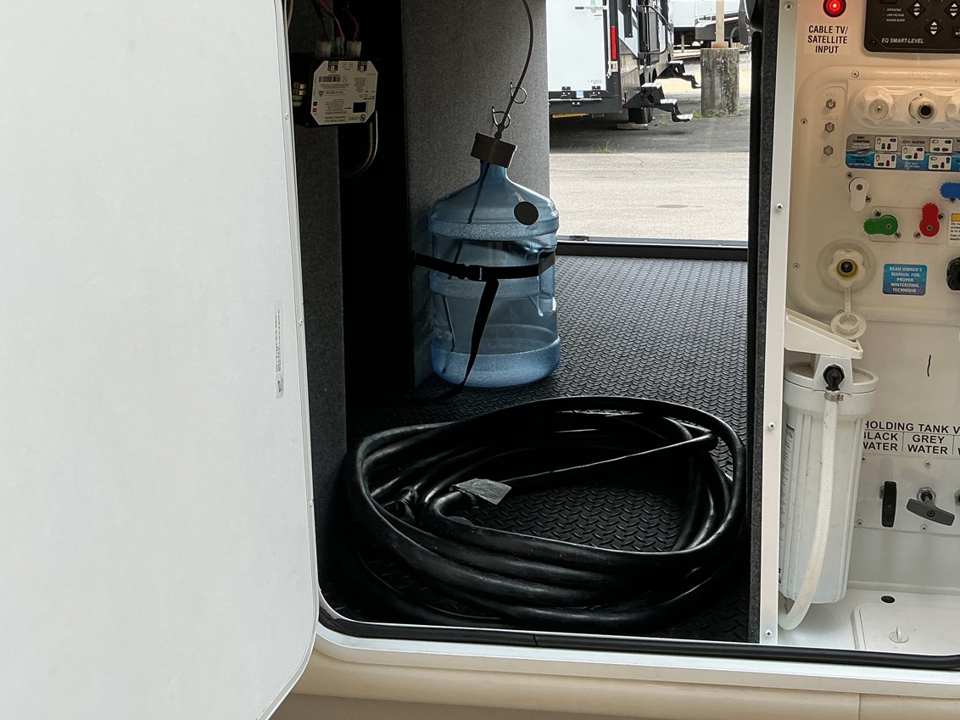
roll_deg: +0.7
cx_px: 676
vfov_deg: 34.9
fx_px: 1137
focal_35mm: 41
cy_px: 251
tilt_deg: -11.5
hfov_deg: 44.8
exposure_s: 1/335
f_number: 1.8
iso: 25
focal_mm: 3
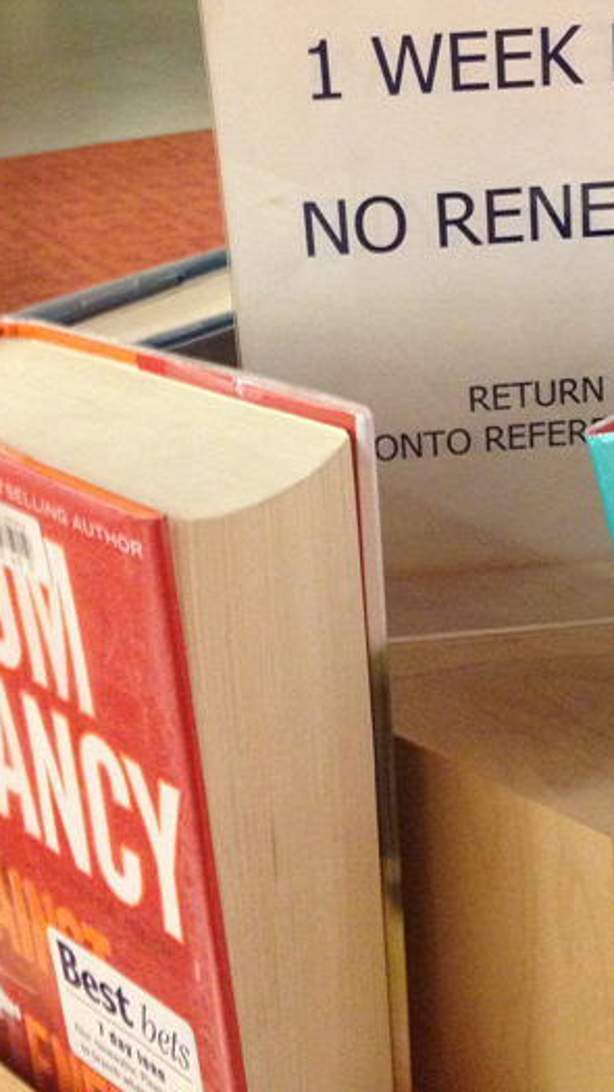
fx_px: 1825
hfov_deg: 18.9
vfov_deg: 33.1
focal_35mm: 63
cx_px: 518
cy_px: 380
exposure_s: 1/20
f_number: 2.4
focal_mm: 4.28
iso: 400
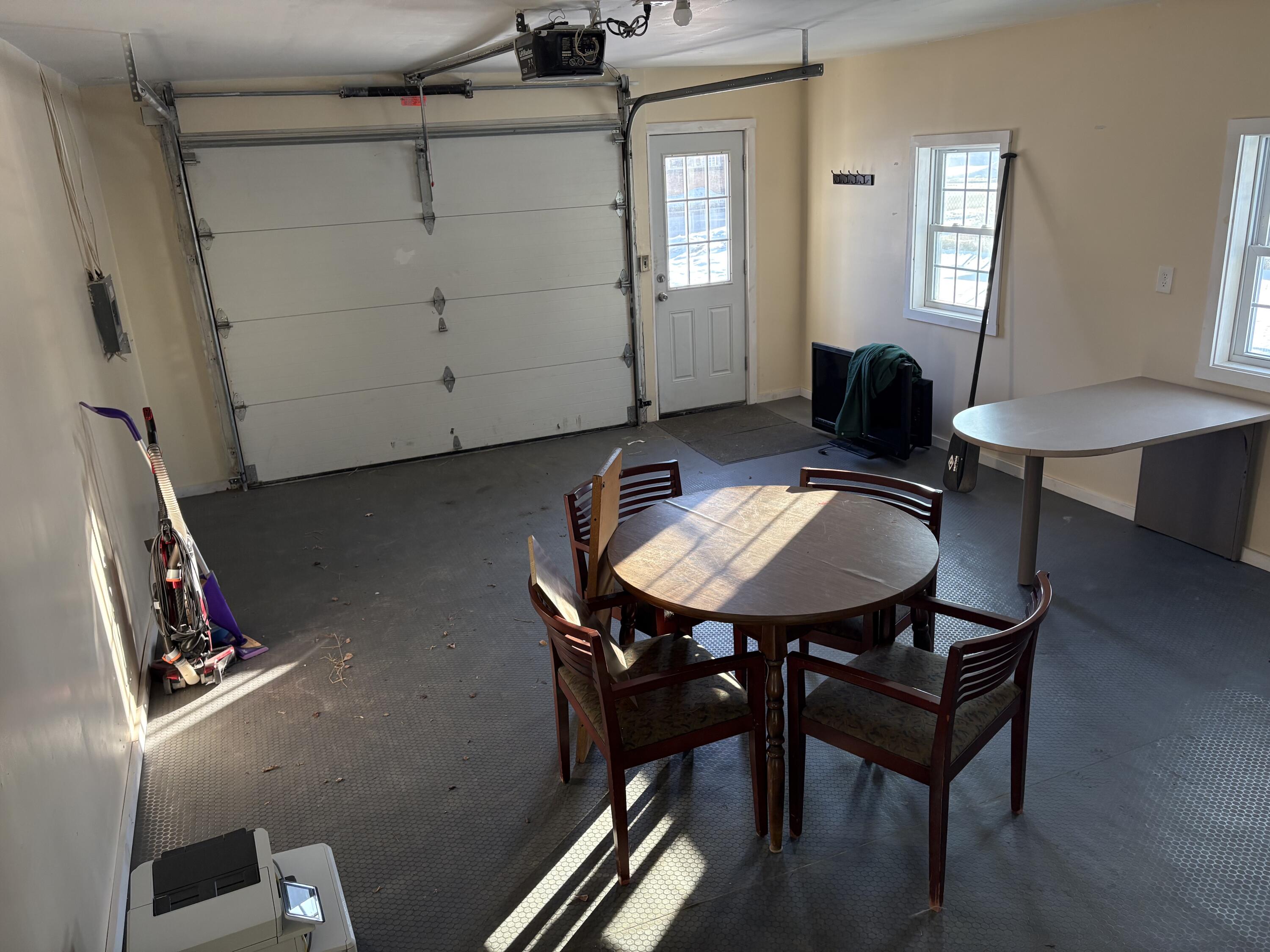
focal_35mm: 26
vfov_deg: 53.1
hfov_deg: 67.3
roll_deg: +3.7
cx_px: 635
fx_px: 954
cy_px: 476
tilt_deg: -19.0
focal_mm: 5.96
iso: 125
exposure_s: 1/75
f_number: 1.6
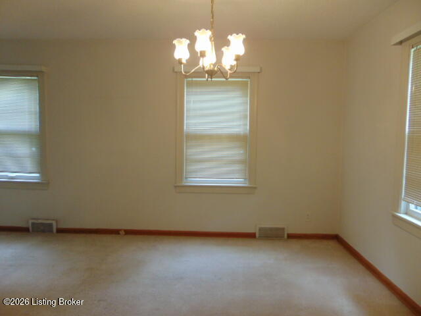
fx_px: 304
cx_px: 210
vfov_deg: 54.9
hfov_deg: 69.4
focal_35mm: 25
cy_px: 158
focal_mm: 4.5
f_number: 3
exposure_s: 1/30
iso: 160
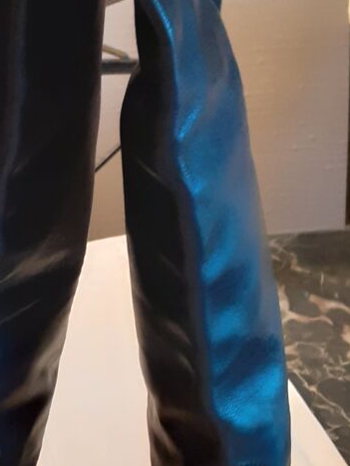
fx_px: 1037
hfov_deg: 18.9
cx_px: 46
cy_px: 360
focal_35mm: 77
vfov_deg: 25.0
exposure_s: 1/33
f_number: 1.9
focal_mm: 3.6
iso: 200
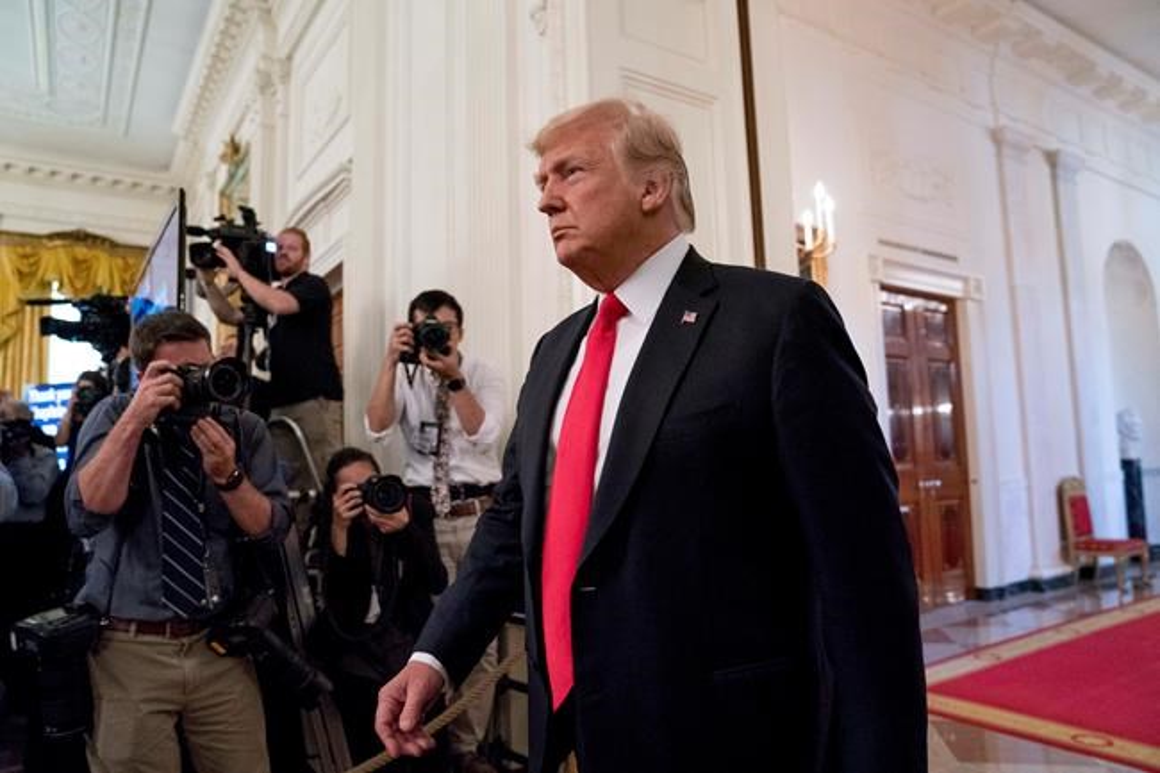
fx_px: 773
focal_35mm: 24
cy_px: 386
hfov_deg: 73.8
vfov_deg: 53.1
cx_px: 580
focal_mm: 24
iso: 6400
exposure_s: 1/320
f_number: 3.2
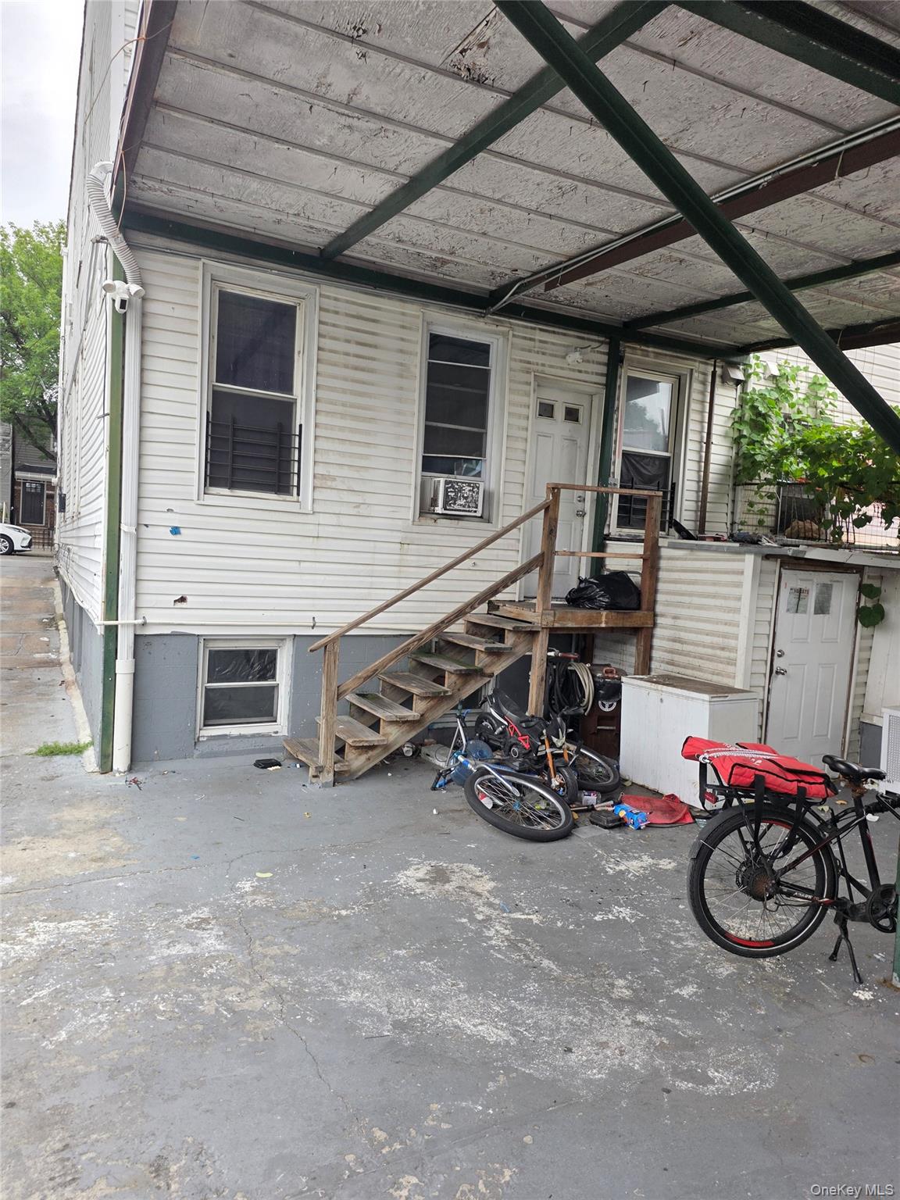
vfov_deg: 73.9
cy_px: 600
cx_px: 450
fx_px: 797
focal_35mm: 23
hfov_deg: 58.9
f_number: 1.7
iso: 50
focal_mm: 6.25
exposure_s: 1/359
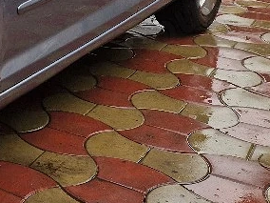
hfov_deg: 19.5
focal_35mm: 81
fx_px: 632
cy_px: -18
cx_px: -181
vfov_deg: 17.6
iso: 125
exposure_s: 1/182
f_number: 1.8
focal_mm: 5.4
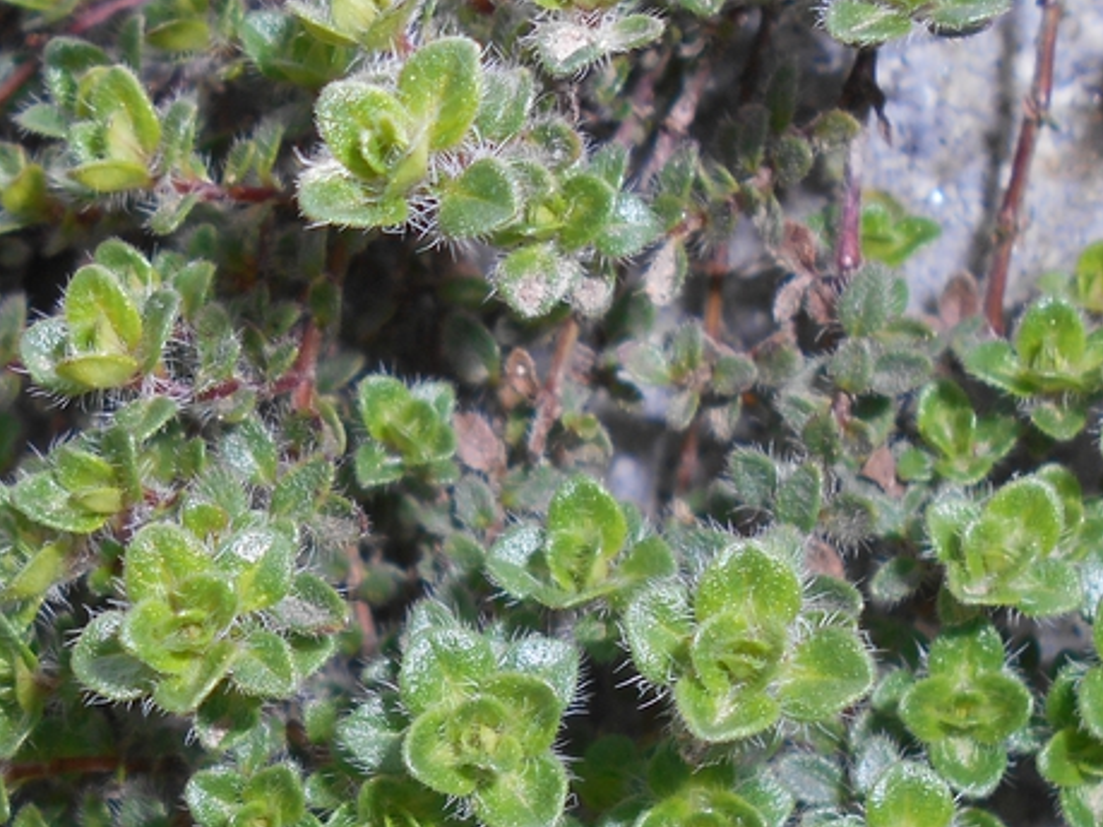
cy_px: 827
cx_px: 300
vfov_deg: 21.2
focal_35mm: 67
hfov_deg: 28.6
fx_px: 2134
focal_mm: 5.1
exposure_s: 1/50
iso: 80
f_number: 8.5
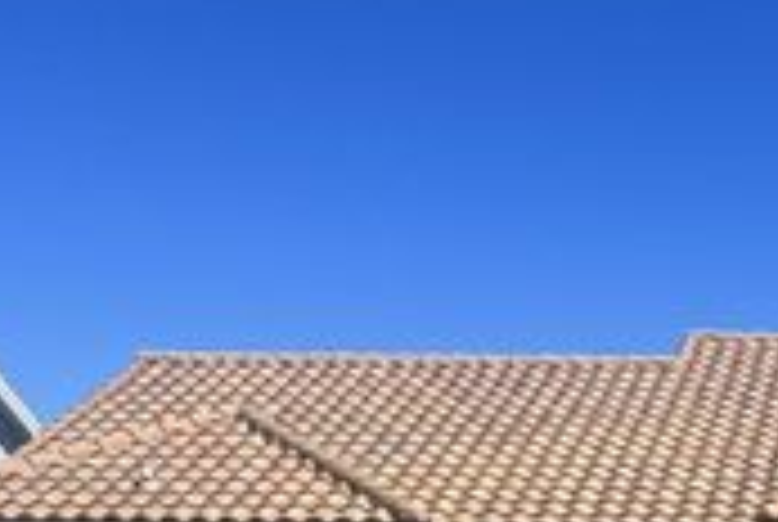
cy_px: 709
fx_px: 1689
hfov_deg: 24.2
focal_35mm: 78
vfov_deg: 16.4
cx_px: 859
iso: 50
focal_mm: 5.7
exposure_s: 1/5076
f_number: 1.5
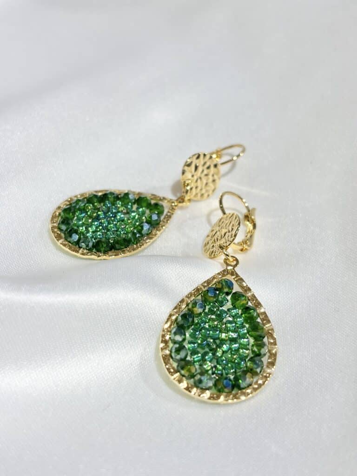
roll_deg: +3.8
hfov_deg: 28.0
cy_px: 238
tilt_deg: -32.8
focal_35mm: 52
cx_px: 178
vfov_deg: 36.8
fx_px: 715
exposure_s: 1/260
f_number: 1.6
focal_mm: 5.96
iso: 32
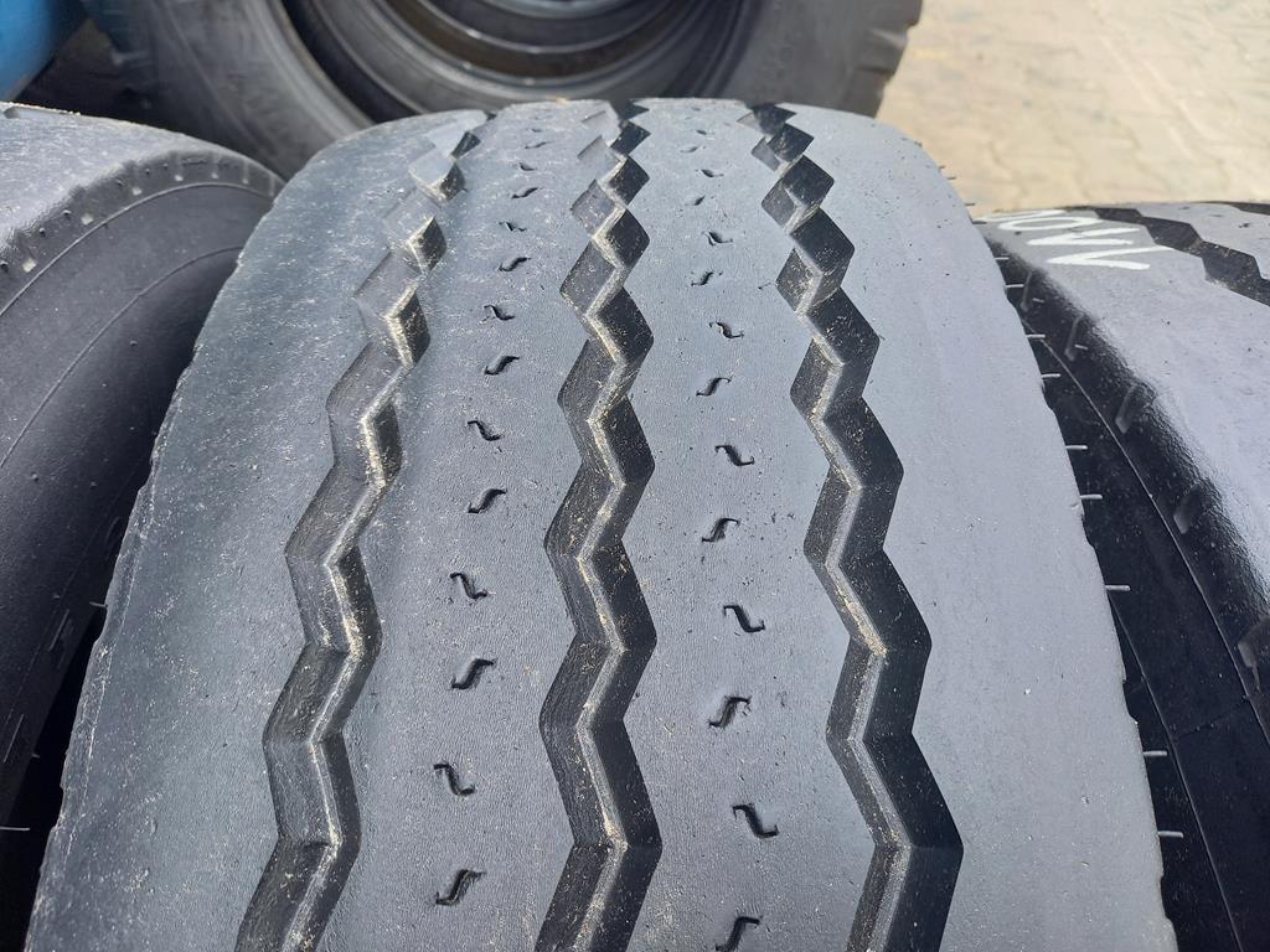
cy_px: 476
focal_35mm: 25
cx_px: 635
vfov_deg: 54.9
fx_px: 917
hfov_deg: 69.4
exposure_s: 1/100
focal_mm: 4.65
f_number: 1.8
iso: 50
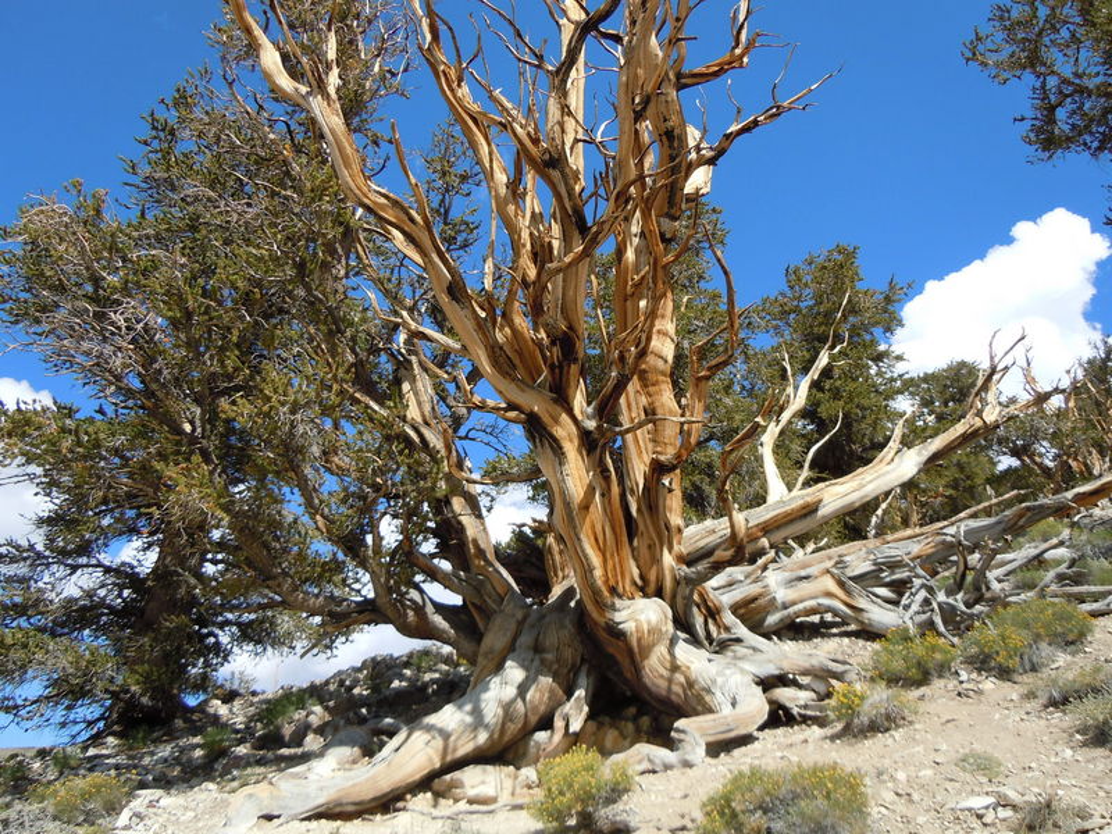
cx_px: 556
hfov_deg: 60.0
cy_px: 417
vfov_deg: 46.8
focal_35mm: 30
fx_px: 964
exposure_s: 1/800
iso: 100
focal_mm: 5.4
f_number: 3.5
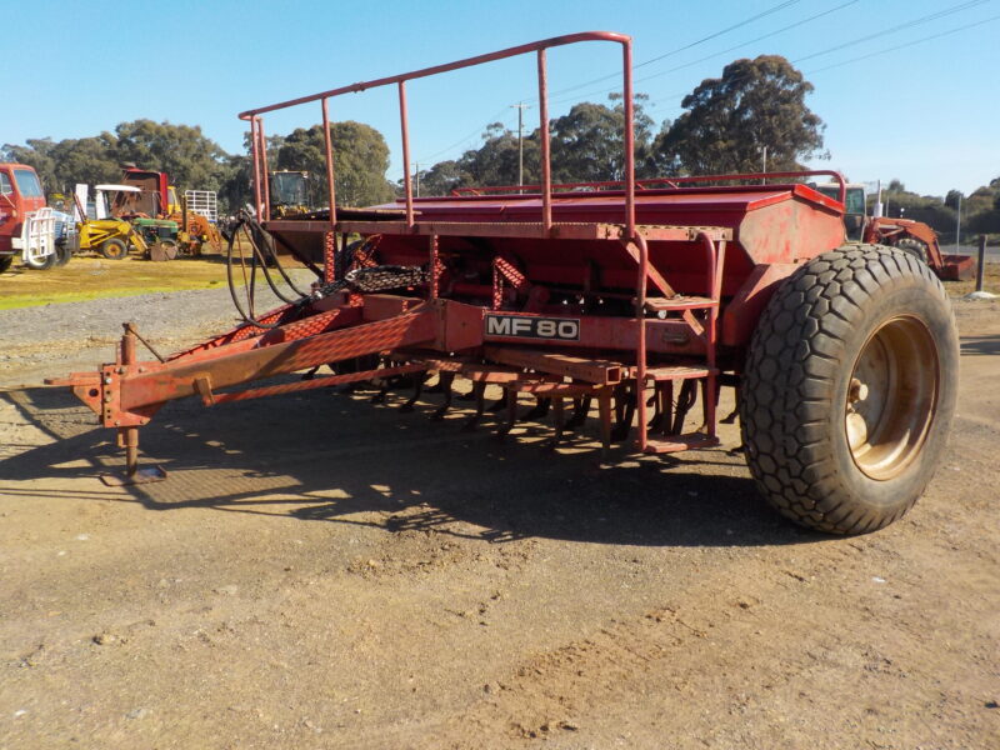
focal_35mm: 30
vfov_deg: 46.8
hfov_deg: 60.0
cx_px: 500
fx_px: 867
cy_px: 375
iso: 125
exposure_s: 1/800
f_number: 3.3
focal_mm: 4.1
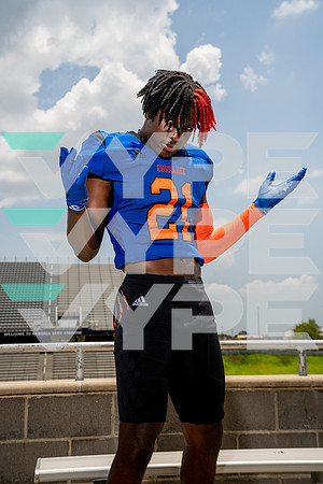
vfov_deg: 39.6
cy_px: 242
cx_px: 162
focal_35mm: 50
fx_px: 673
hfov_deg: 27.0
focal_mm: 50
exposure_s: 1/250
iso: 100
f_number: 7.1
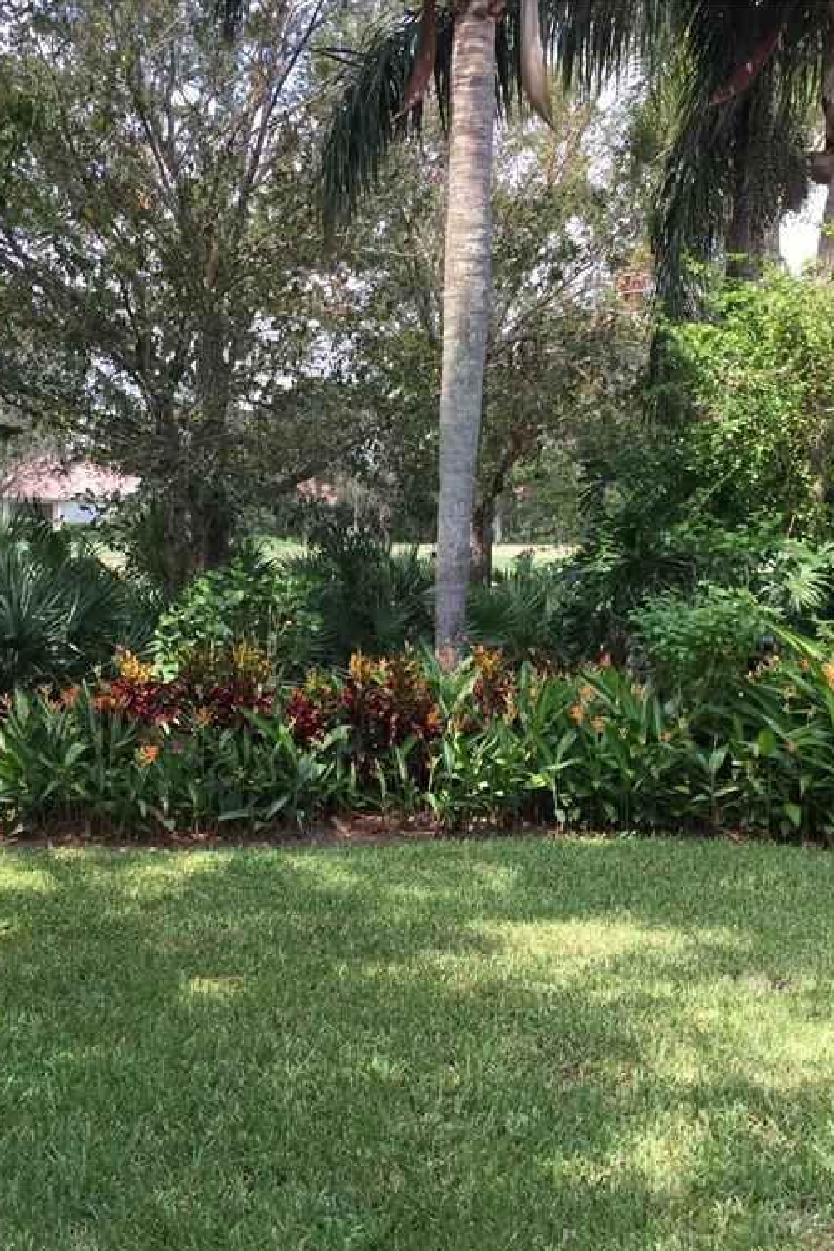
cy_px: 635
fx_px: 1425
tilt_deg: -5.0
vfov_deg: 47.4
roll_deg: -1.7
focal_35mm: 41
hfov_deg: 32.6
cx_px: 351
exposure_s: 1/408
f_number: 2.2
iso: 32
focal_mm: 4.15
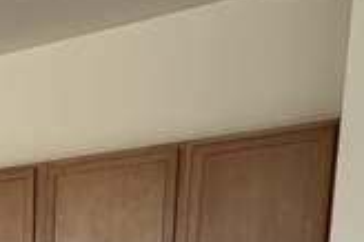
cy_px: 437
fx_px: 717
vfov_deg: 16.1
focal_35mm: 71
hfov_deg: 22.2
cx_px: -215
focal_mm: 2.22
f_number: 2.2
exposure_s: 1/99
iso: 100
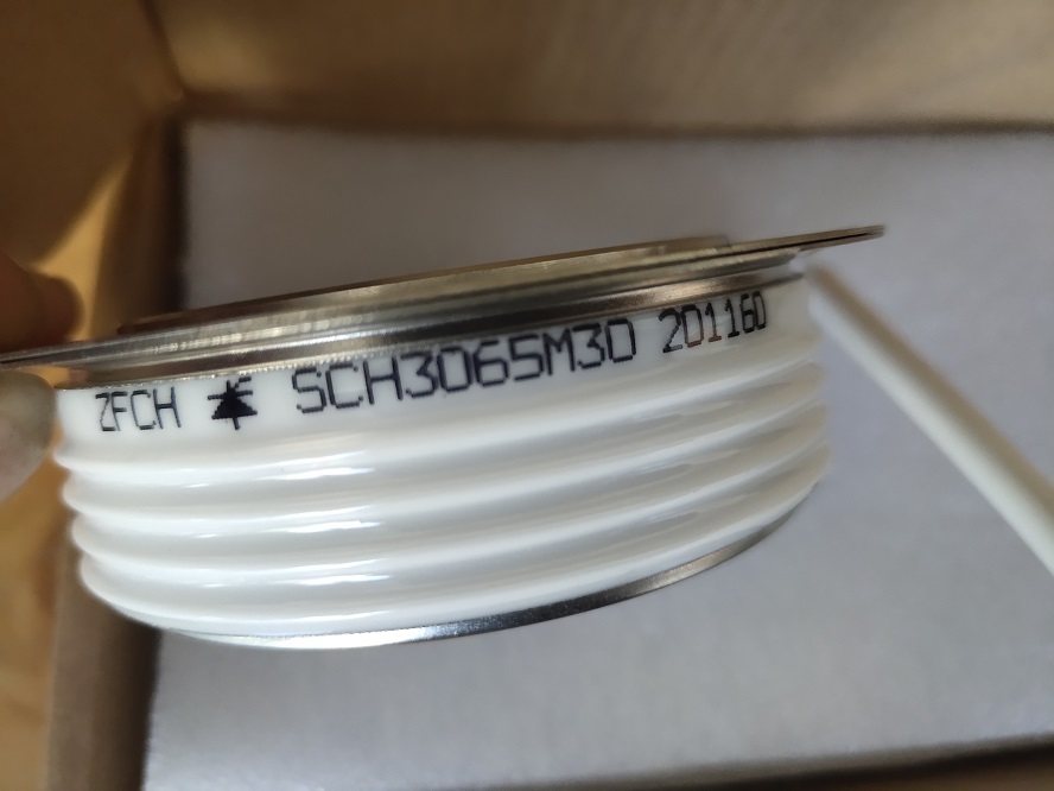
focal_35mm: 29
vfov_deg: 48.2
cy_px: 396
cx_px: 527
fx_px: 883
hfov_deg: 61.7
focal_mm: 4.27
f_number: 1.8
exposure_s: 1/100
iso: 214
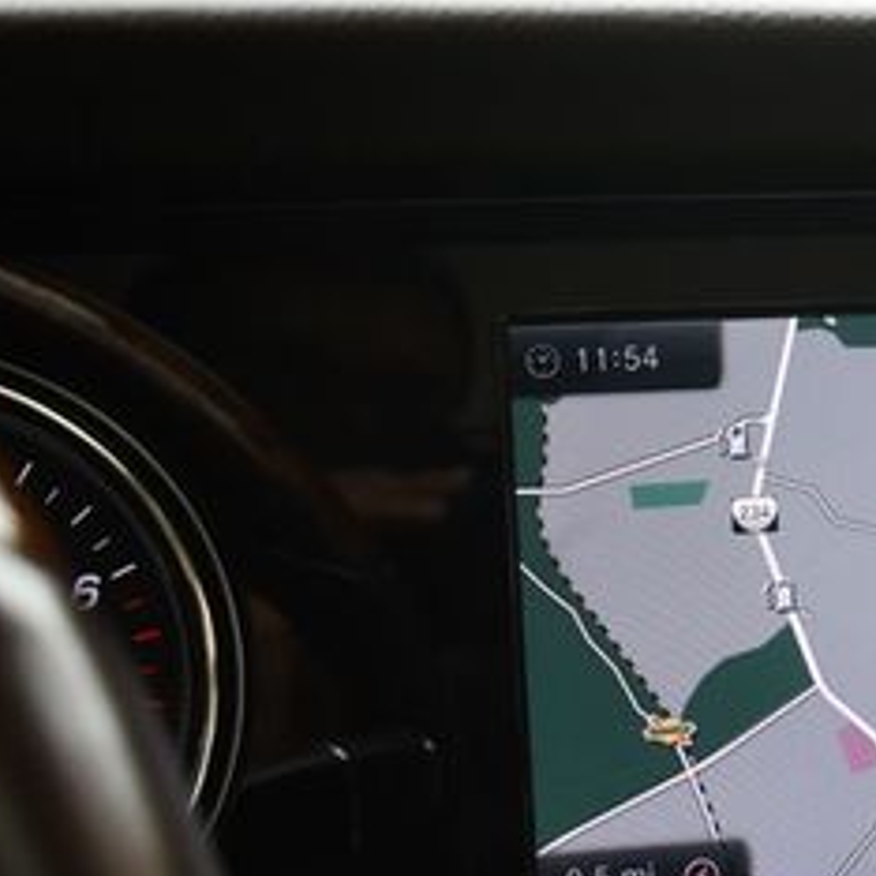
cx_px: 1149
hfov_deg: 20.0
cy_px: 513
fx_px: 2262
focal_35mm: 79
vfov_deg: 21.9
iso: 500
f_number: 3.8
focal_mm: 23
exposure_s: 1/250
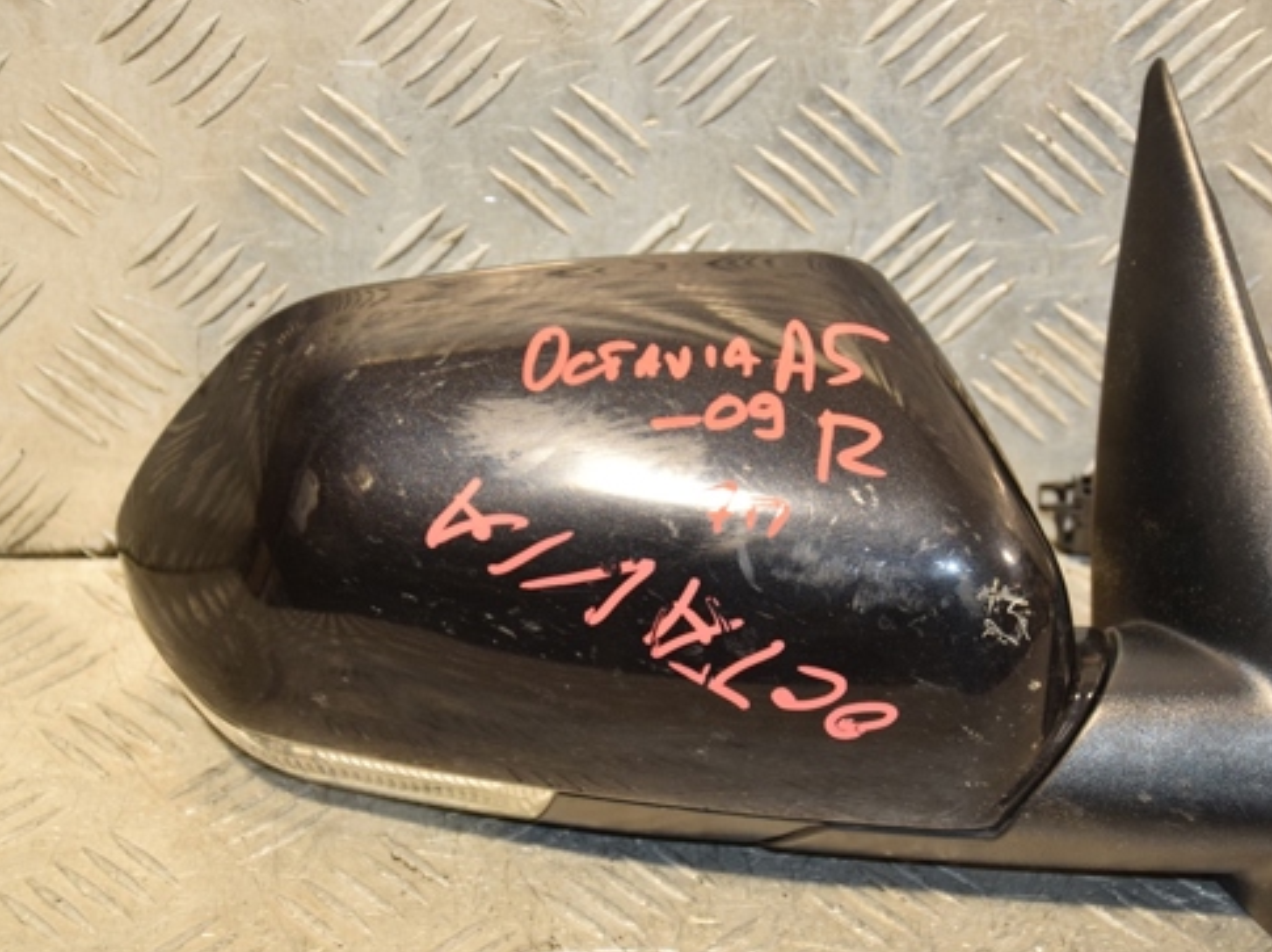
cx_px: 774
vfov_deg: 14.9
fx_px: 3635
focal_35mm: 99
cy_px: 493
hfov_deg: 19.8
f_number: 5
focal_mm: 52
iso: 800
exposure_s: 1/160
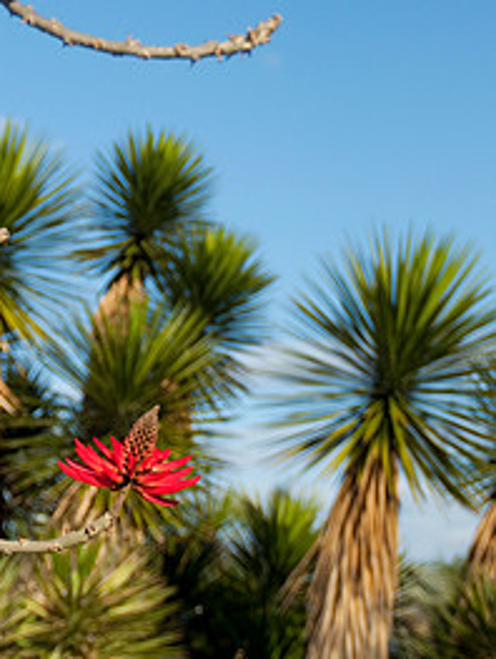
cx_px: 124
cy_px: 281
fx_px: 2439
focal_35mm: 128
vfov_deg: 15.4
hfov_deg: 11.6
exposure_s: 1/2500
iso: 400
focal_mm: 52
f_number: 5
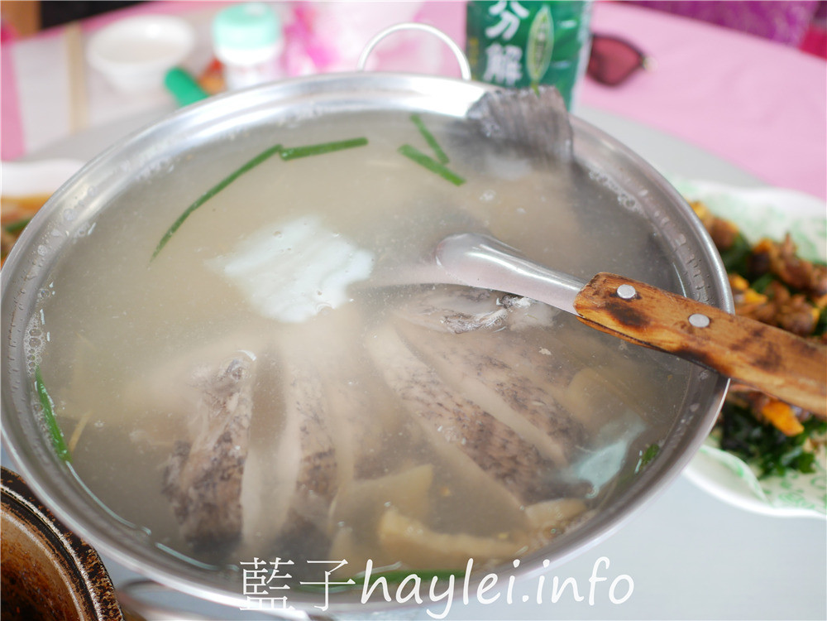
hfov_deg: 60.0
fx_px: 717
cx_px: 414
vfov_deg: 46.8
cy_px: 310
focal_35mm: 30
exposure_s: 1/100
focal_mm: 15
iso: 200
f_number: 1.7
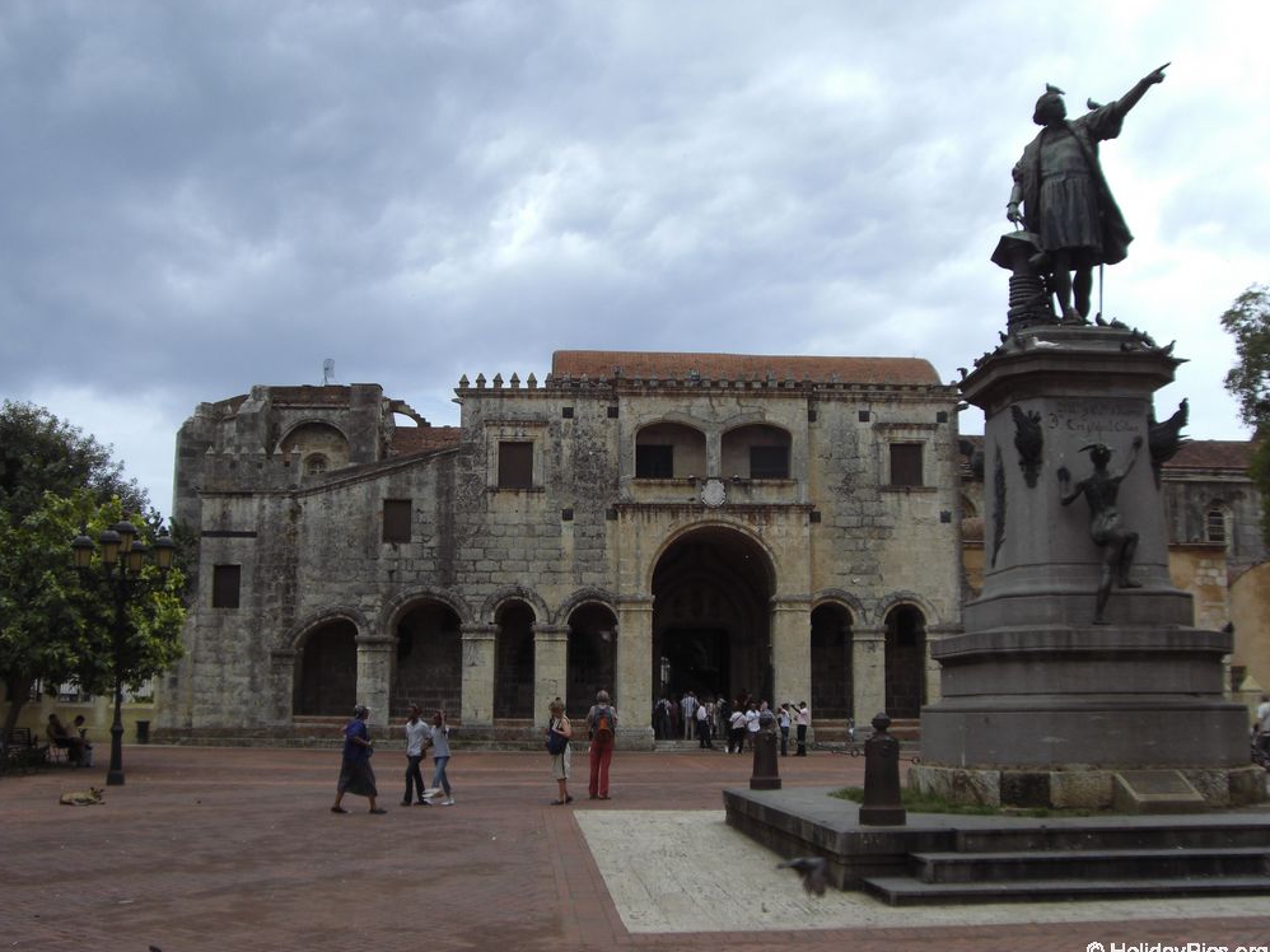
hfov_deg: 47.9
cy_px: 484
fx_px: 1430
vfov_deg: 36.8
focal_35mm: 39
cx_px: 620
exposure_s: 1/160
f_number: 8
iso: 64
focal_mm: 6.2
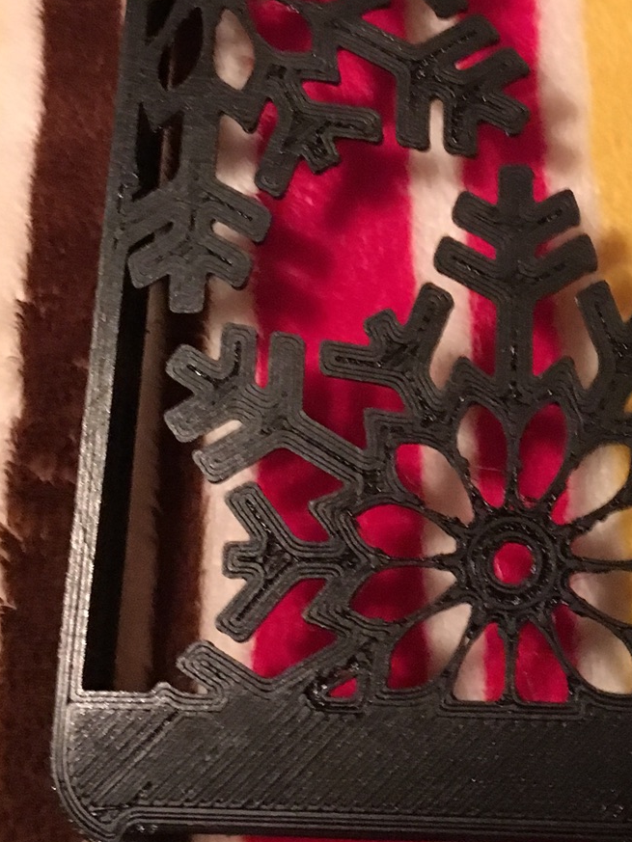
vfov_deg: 27.8
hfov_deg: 21.5
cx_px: 419
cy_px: 130
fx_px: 1655
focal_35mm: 68
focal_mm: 4.15
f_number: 2.2
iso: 320
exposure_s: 1/15
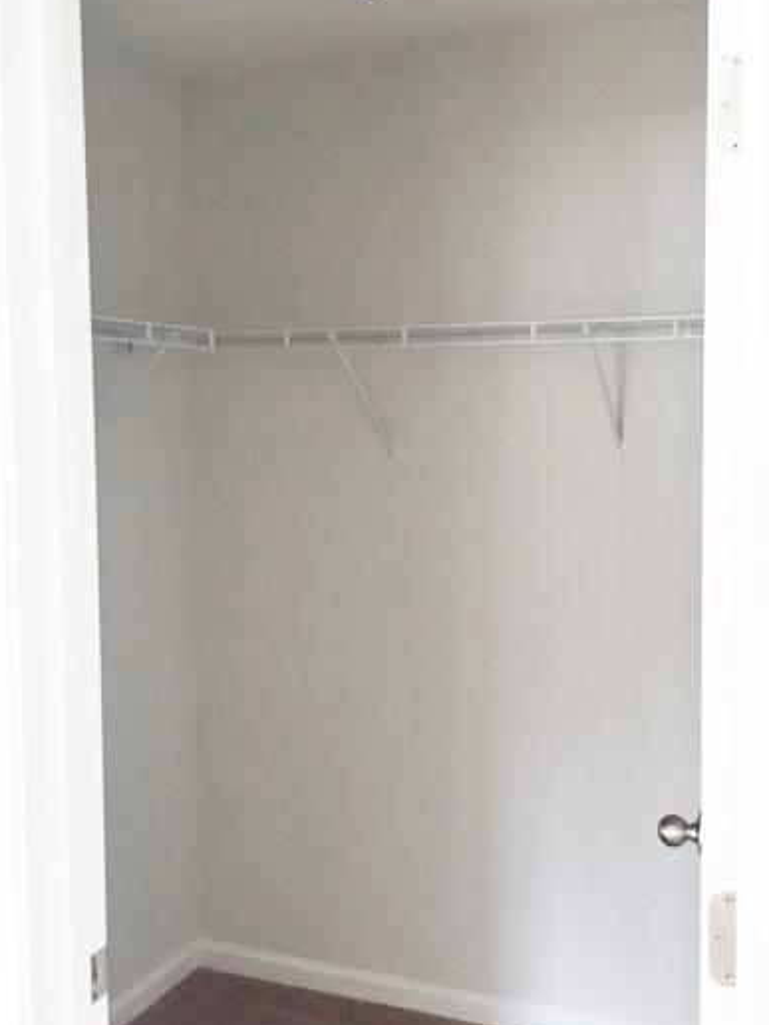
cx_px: 467
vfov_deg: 51.3
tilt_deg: -2.8
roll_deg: +0.1
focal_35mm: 36
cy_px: 481
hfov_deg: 39.5
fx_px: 1066
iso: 40
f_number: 2.2
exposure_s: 1/30
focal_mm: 4.15
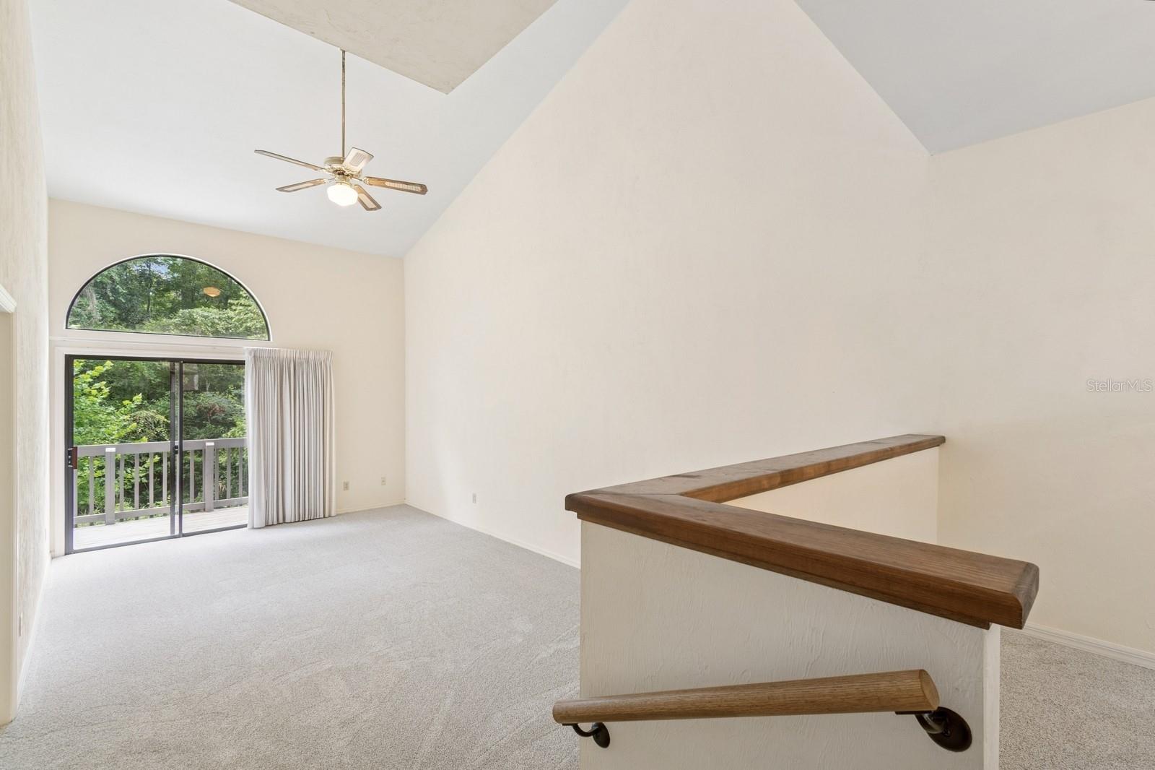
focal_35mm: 15
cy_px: 385
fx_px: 481
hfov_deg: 100.4
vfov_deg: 77.3
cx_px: 578
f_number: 8
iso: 200
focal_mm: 10
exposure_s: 1/13
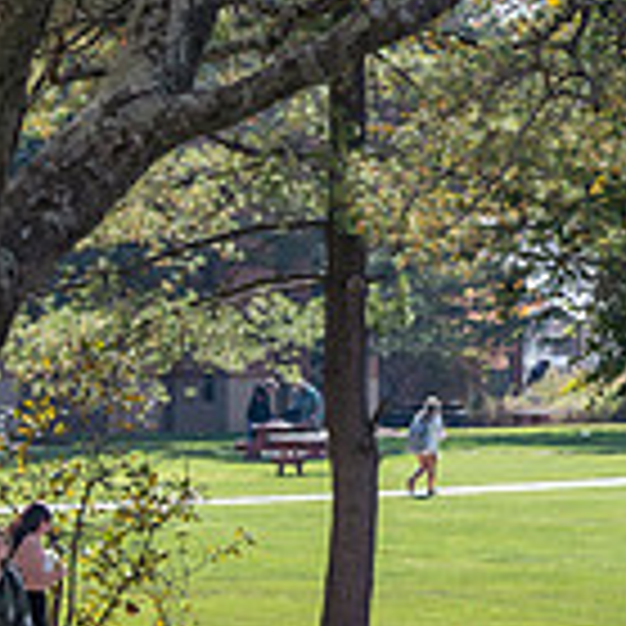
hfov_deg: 5.0
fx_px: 7100
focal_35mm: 347
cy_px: 209
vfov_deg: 5.0
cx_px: 748
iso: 200
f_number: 5
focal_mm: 98
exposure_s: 1/500
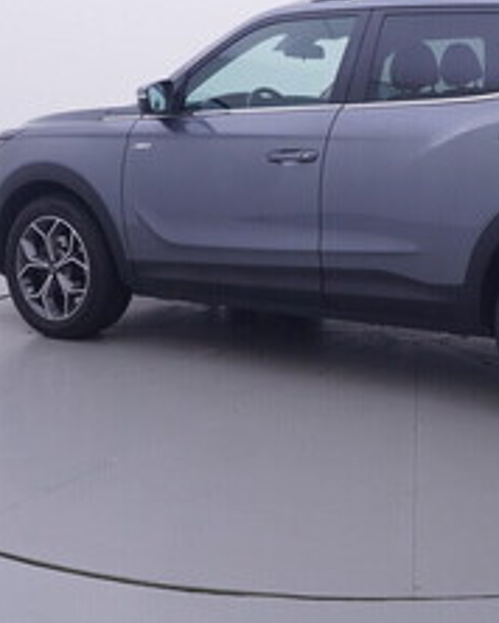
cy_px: 142
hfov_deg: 28.1
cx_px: 439
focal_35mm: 52
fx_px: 962
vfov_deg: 34.9
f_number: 5
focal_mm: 15
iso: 200
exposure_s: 1/80
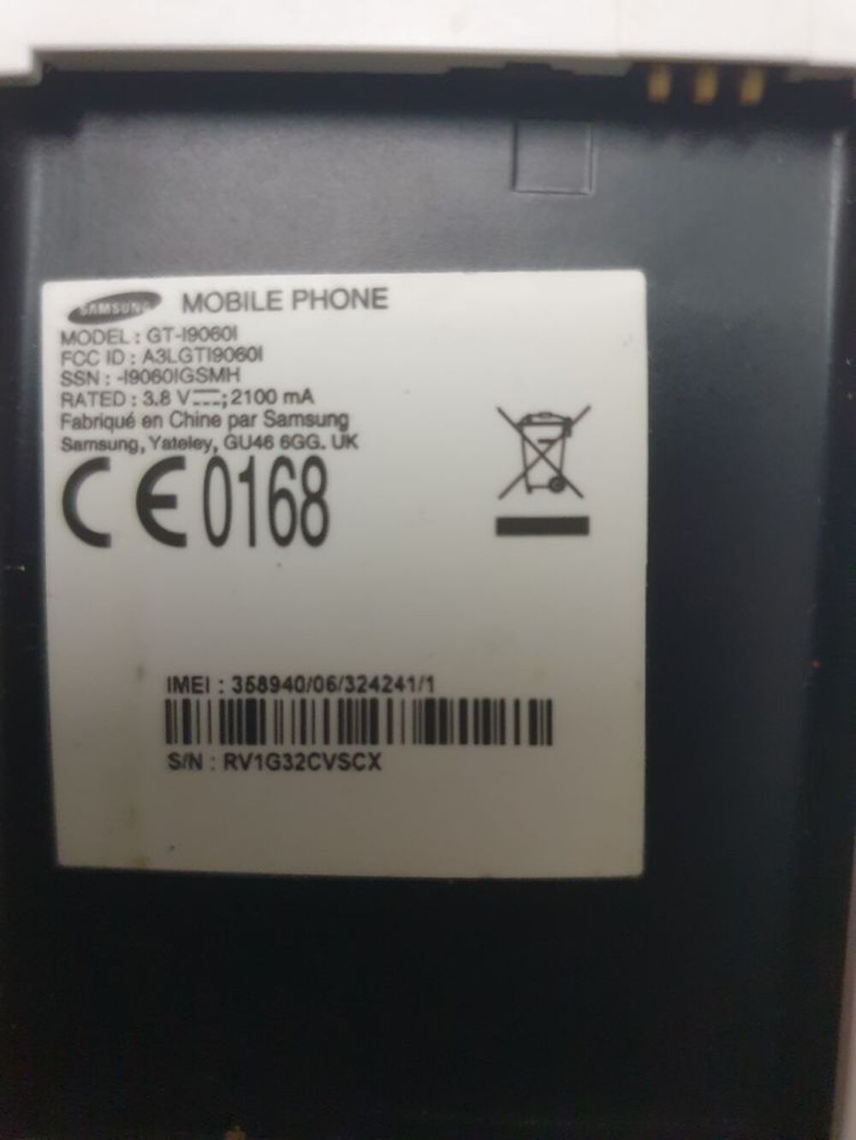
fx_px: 857
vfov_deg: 67.3
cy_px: 570
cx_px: 428
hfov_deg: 53.1
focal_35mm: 26
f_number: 1.5
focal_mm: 4.3
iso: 320
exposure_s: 1/50
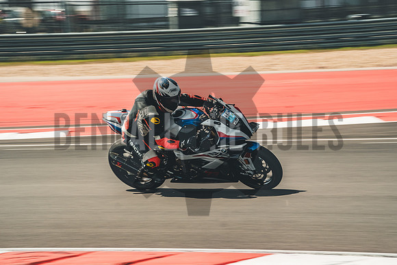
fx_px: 2195
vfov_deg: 6.9
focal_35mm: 199
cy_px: 132
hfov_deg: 10.3
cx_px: 198
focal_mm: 132.9
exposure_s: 1/250
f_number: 10
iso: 320
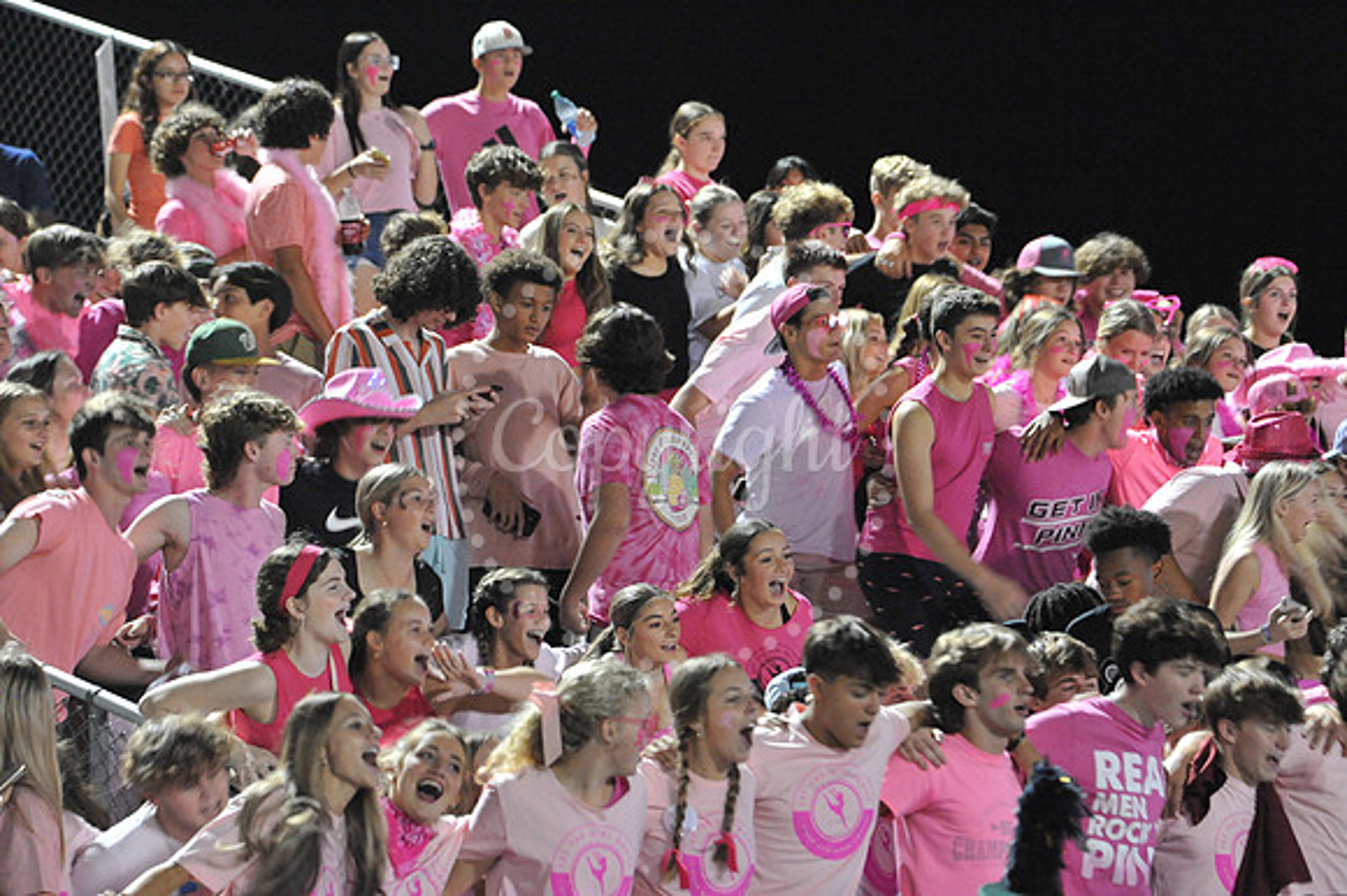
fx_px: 7853
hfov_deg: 9.8
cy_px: 448
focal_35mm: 210
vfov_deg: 6.5
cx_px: 674
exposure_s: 1/60
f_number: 6.3
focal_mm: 210
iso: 6400
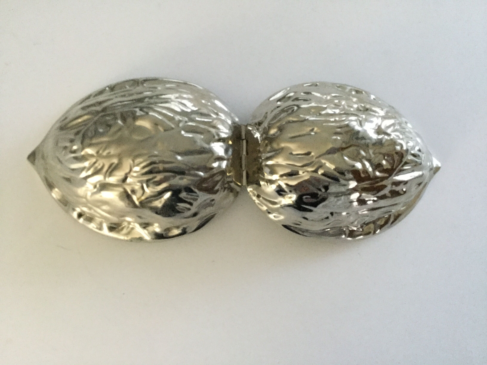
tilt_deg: -79.7
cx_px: 244
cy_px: 182
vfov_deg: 45.4
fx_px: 436
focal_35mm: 31
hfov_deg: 58.4
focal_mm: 3.3
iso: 320
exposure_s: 1/17
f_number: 2.4
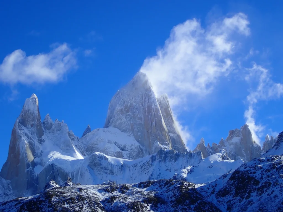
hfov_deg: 24.4
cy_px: 106
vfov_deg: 18.4
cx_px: 142
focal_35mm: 80
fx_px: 654
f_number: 5.6
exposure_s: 1/640
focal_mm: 14.41
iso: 100
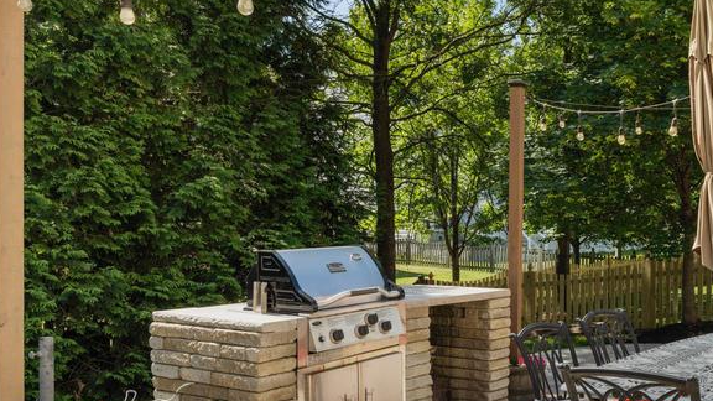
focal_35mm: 41
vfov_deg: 29.0
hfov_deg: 46.4
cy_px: 221
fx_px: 775
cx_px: 587
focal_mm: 22
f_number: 8
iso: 200
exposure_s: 1/160
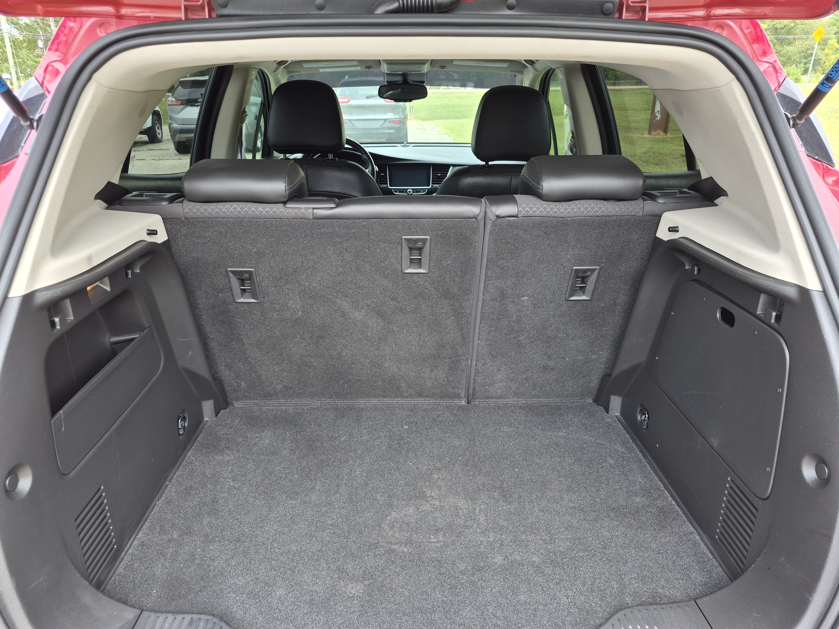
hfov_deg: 73.9
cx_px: 420
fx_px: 557
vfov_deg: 58.9
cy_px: 314
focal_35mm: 23
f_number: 1.8
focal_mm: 5.4
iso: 50
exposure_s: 1/180
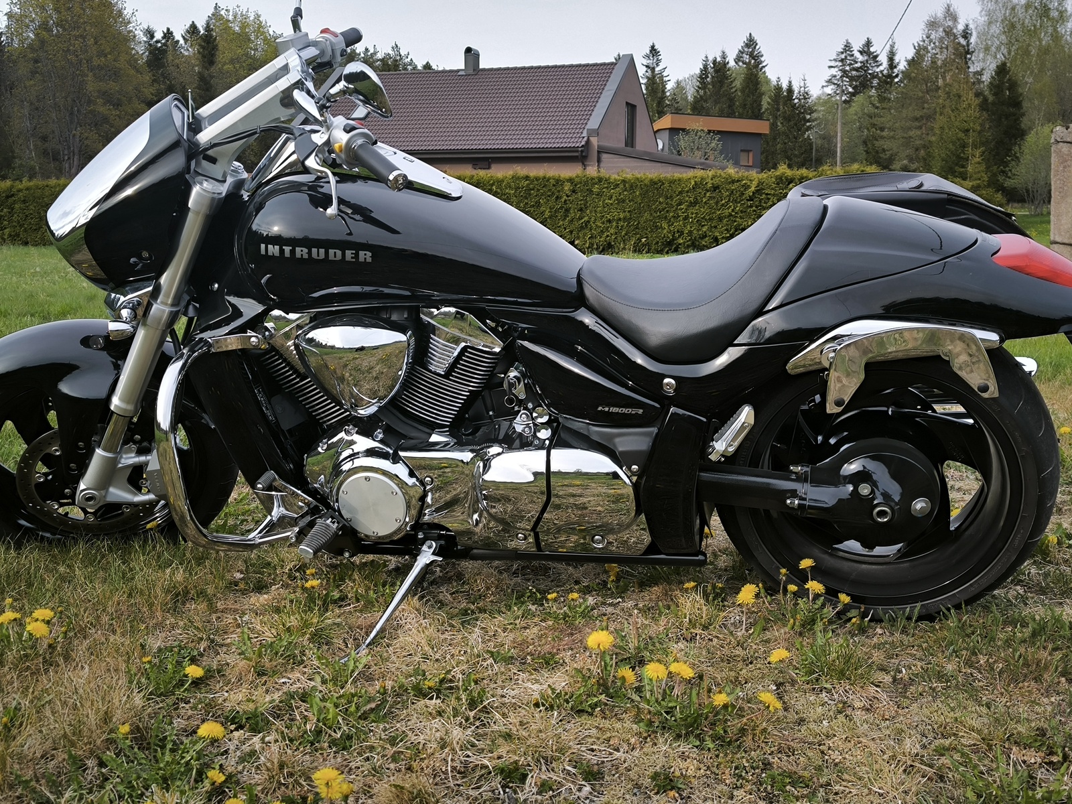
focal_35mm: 35
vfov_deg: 40.7
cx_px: 536
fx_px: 1084
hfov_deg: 52.6
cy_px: 402
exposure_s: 1/637
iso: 50
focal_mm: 6.92
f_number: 1.9
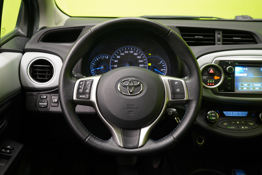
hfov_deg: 54.4
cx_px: 131
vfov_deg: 37.9
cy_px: 88
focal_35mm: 35
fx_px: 255
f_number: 5
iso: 1250
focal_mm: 35
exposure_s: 1/25
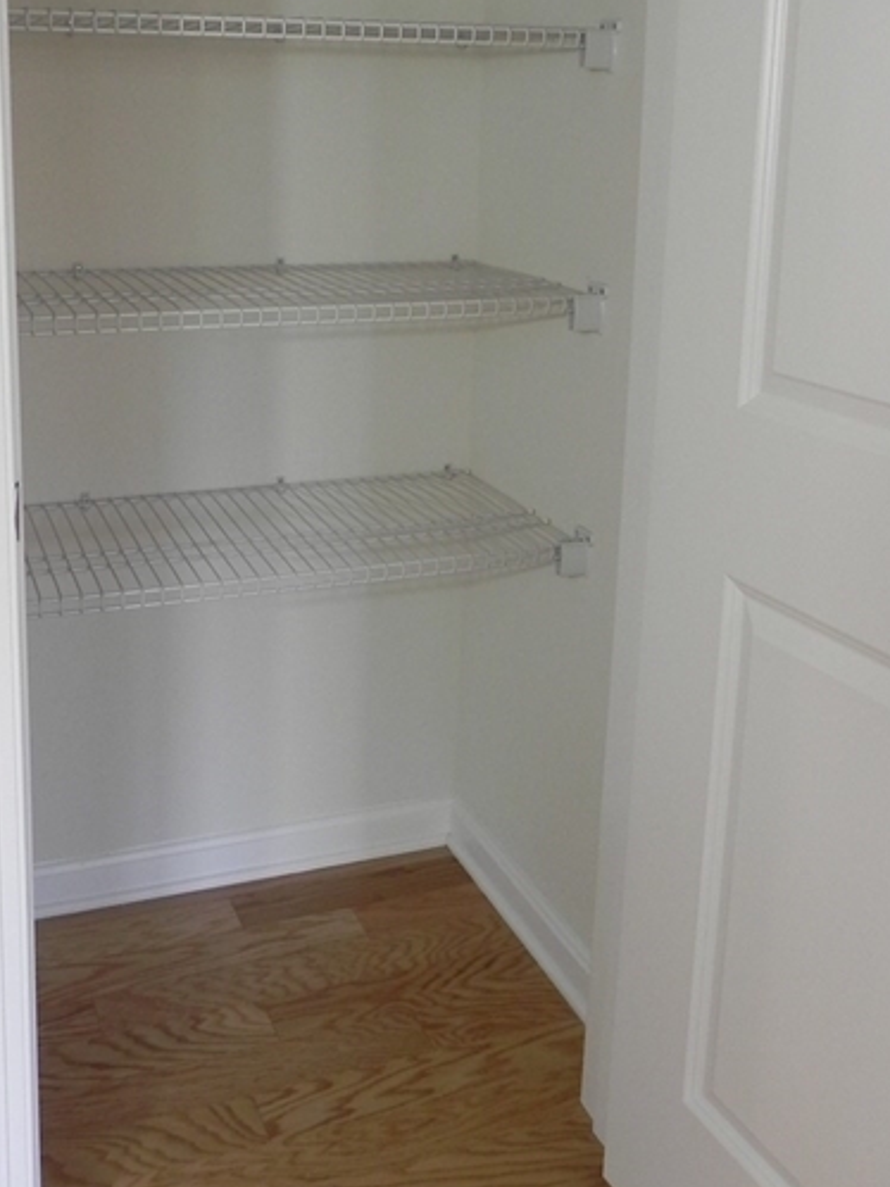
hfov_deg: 35.9
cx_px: 457
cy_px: 362
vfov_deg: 45.8
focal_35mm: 40
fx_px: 1372
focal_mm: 4.6
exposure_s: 1/33
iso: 160
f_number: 2.8
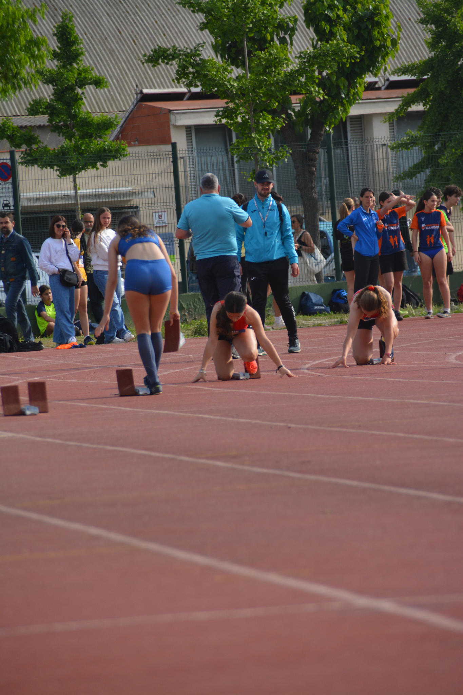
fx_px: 5788
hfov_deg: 4.6
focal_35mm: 300
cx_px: 232
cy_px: 348
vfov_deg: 6.9
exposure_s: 1/1000
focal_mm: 200
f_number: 6.3
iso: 400
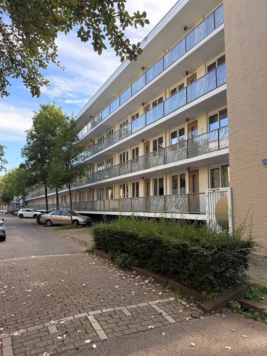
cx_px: 134
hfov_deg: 56.8
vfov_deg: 71.6
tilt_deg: +6.3
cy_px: 178
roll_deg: +0.2
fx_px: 247
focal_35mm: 24
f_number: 1.78
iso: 100
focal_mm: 6.76
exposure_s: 1/765
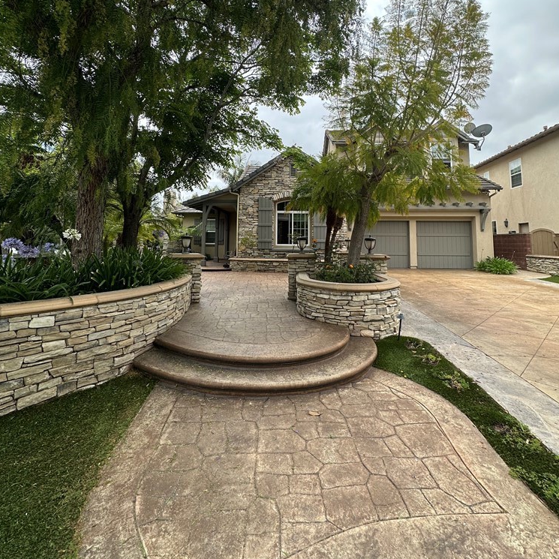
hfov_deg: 84.0
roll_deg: -1.5
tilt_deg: +6.1
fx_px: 311
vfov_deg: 82.6
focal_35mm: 17
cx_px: 284
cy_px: 214
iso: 40
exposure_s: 1/619
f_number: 2.2
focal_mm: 2.22
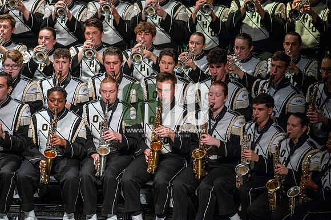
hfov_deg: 6.9
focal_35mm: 300
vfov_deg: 4.6
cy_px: 110
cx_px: 166
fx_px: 2757
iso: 5000
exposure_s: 1/400
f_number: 5.6
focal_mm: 300
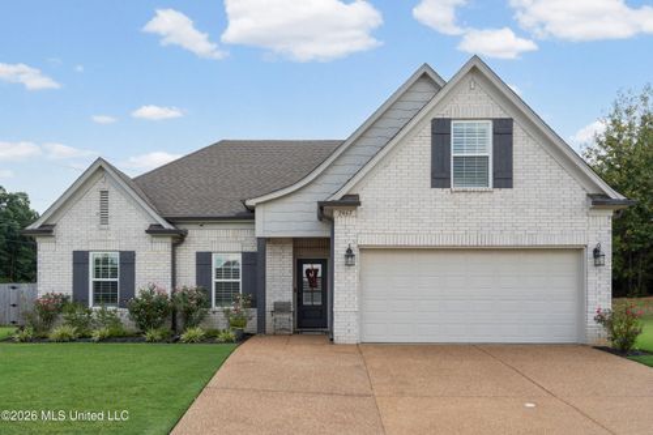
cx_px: 326
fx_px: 526
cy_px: 218
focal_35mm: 29
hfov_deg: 63.7
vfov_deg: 44.9
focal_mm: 29
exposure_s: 1/750
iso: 1000
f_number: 9.5
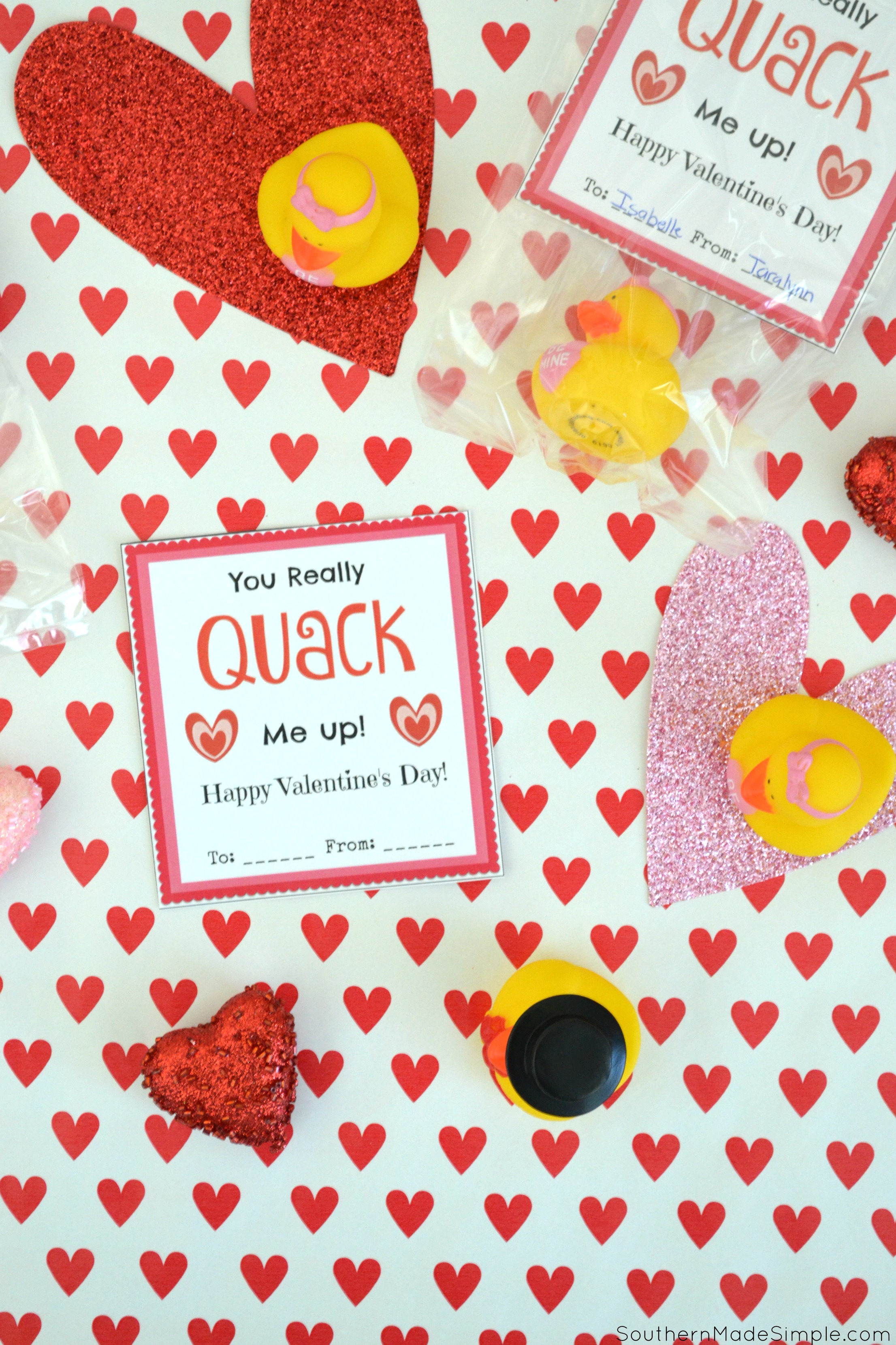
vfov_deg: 29.2
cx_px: 448
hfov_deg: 19.7
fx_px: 2576
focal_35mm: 69
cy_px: 672
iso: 1600
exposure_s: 1/20
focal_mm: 46
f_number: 6.3
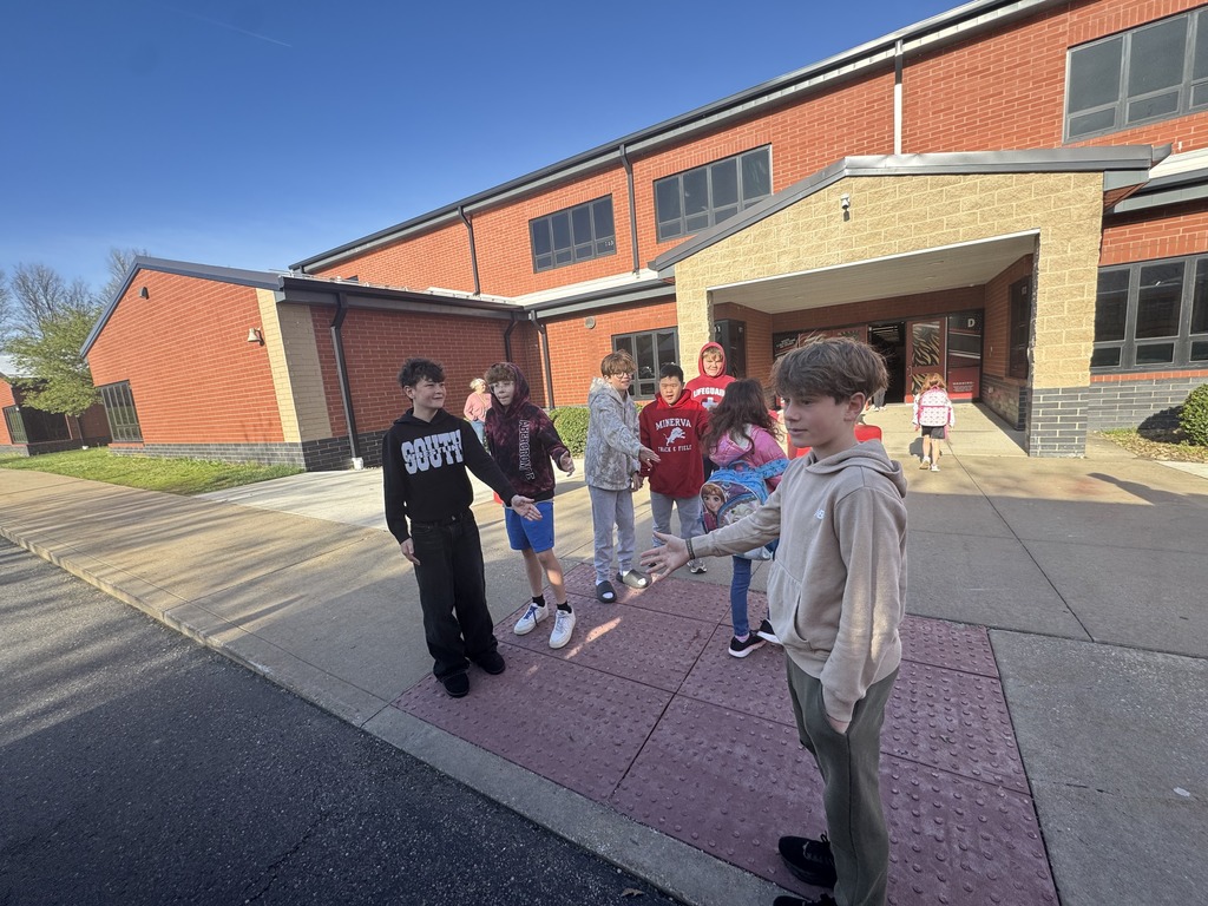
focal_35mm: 14
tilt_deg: -10.1
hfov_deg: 102.1
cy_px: 453
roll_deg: +6.1
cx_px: 604
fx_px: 489
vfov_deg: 85.7
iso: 40
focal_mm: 2.22
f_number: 2.2
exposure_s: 1/390
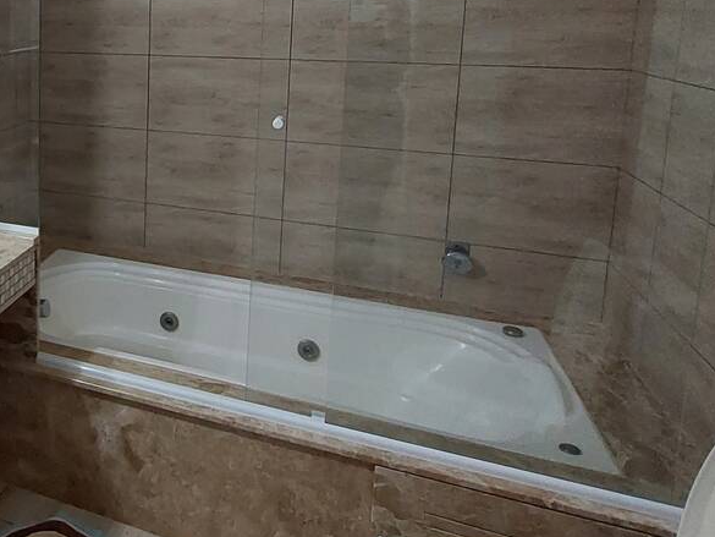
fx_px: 661
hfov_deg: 48.9
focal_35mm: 32
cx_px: 35
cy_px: 114
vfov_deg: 42.4
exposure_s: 1/40
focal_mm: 1.74
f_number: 2.2
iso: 320
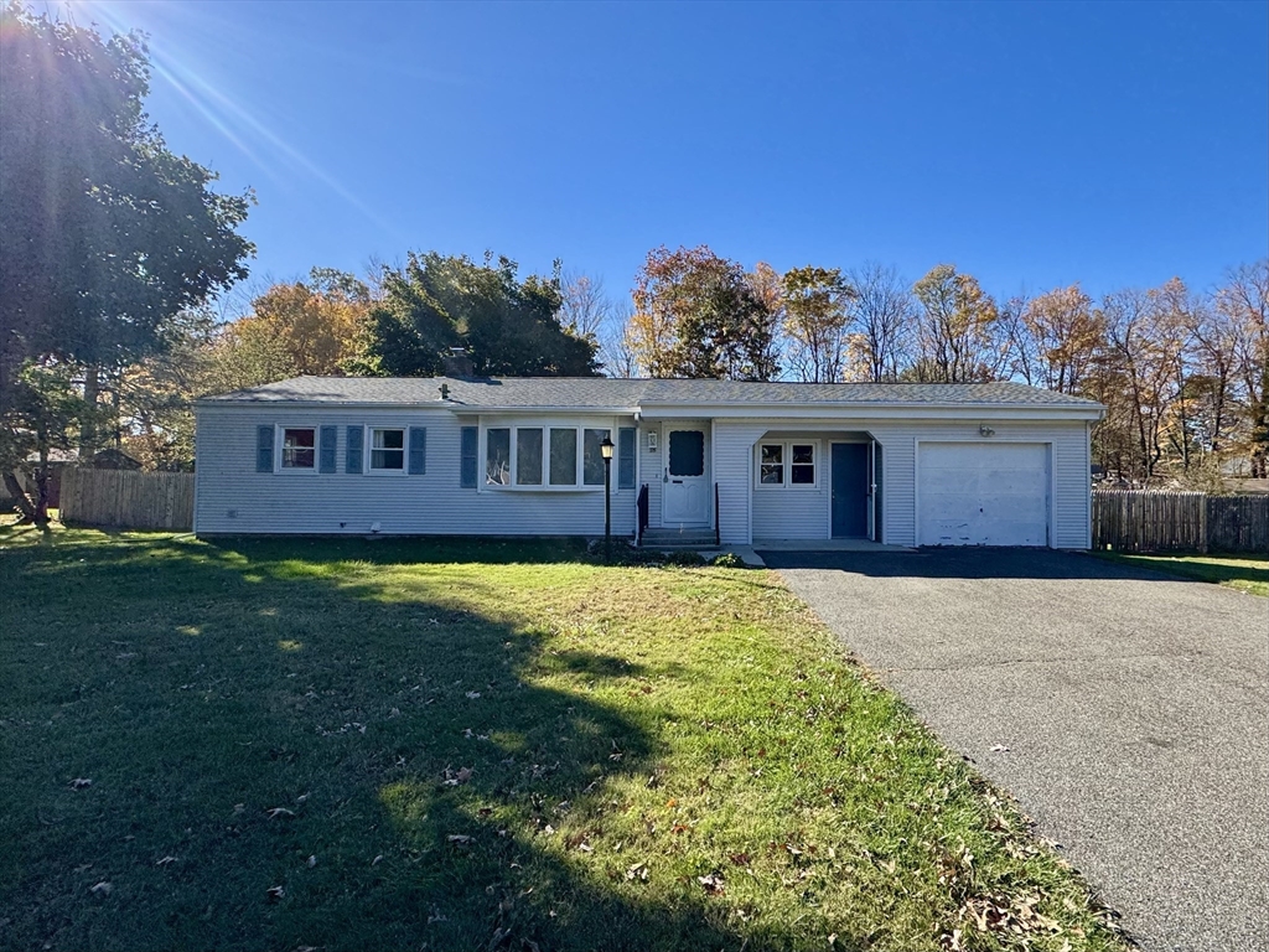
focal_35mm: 14
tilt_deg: +2.8
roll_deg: -2.0
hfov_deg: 102.1
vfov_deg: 85.7
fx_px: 513
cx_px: 634
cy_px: 476
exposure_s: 1/889
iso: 40
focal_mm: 2.22
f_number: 2.2
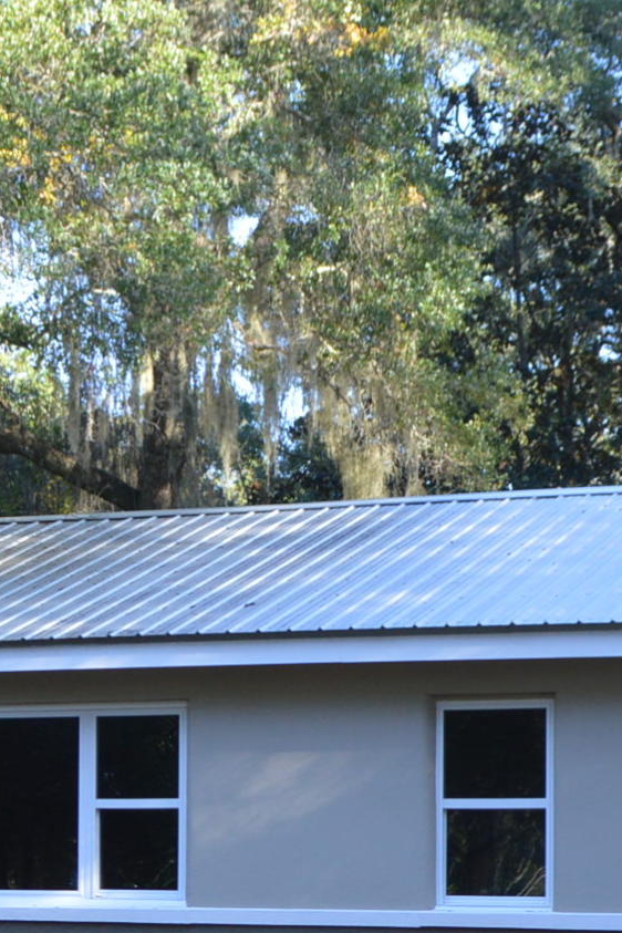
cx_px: 360
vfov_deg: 20.6
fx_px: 2488
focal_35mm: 96
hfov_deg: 14.2
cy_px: 909
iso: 320
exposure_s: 1/125
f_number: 5.6
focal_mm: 18
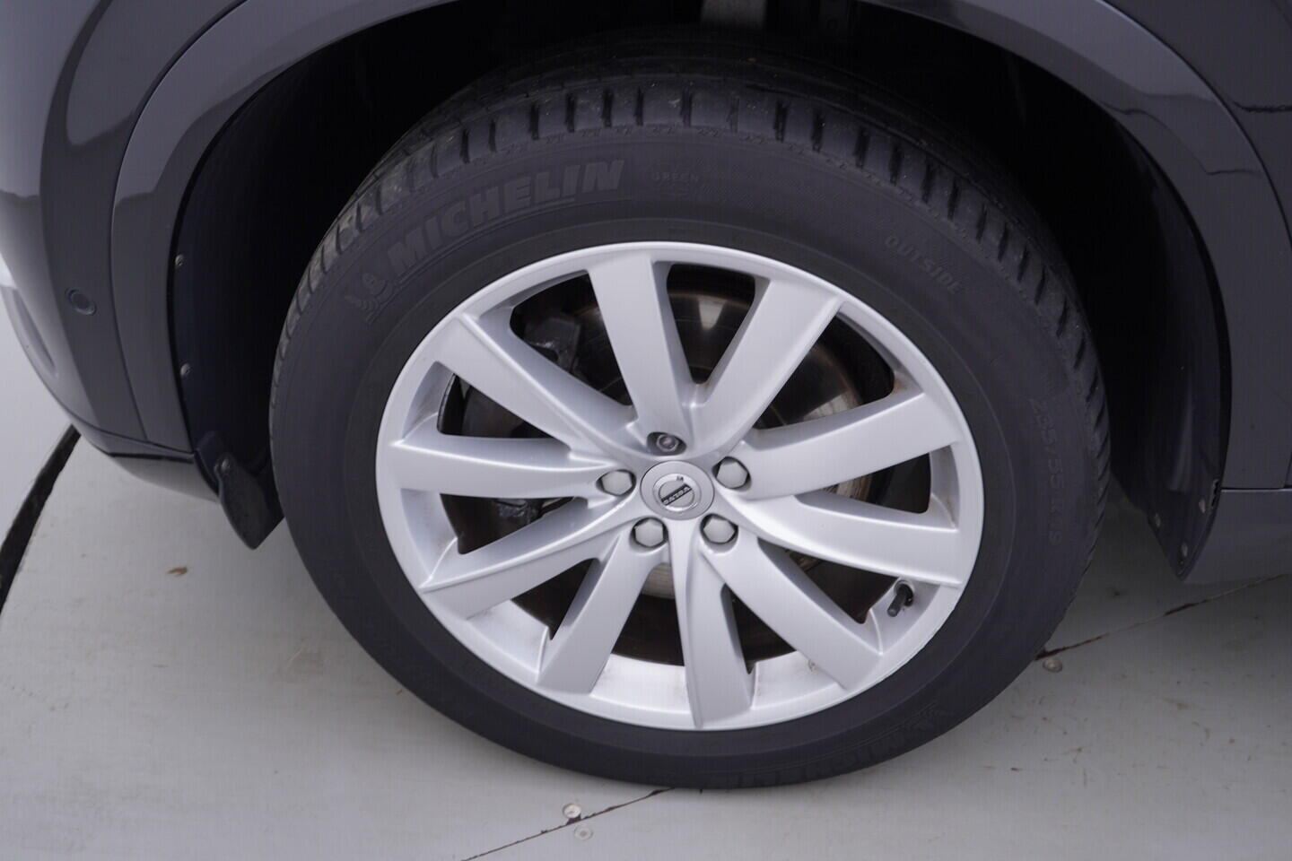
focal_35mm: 36
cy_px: 430
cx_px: 646
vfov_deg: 36.9
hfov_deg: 53.1
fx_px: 1292
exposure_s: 1/60
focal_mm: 24
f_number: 3.5
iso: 125
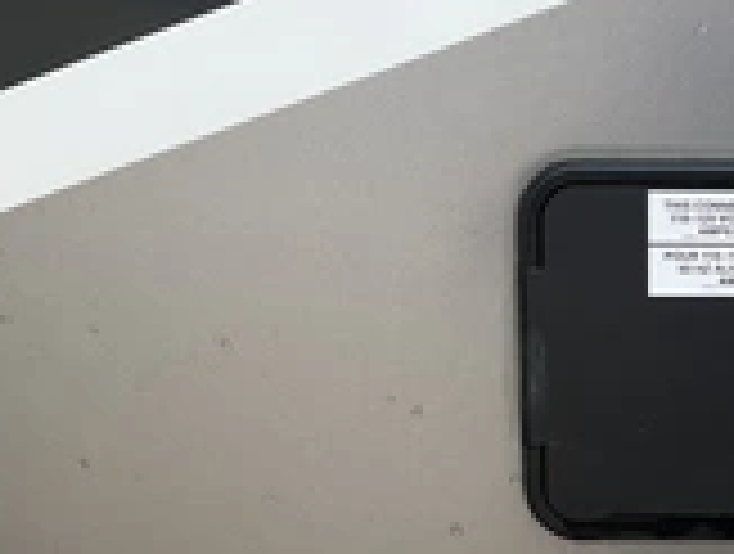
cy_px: 369
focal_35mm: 71
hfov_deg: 26.2
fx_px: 1509
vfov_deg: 20.7
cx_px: 693
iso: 25
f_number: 1.8
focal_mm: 3
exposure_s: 1/1015
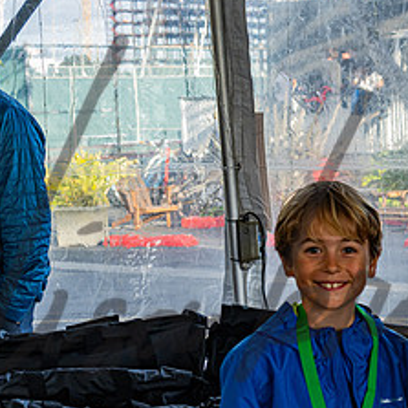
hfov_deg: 18.1
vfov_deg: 18.4
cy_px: 297
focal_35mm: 94
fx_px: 1253
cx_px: 390
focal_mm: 40
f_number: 5
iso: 280
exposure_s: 1/250
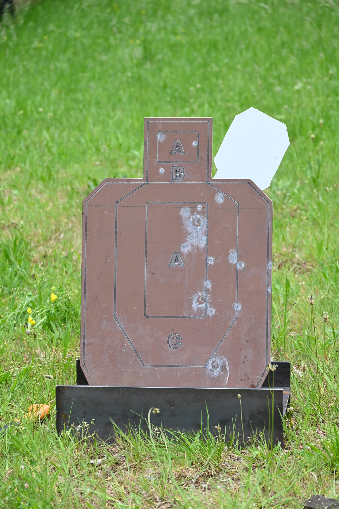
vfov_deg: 16.1
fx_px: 1801
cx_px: 170
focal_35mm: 128
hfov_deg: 10.8
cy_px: 254
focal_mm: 85
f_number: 5
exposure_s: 1/250
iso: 220
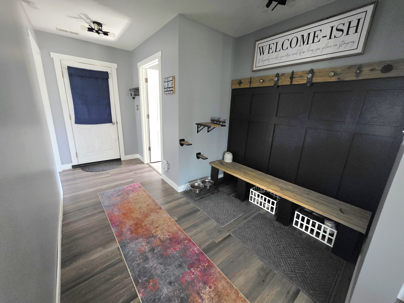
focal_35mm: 13
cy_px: 152
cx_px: 202
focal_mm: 2.2
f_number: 1.9
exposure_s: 1/30
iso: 1000
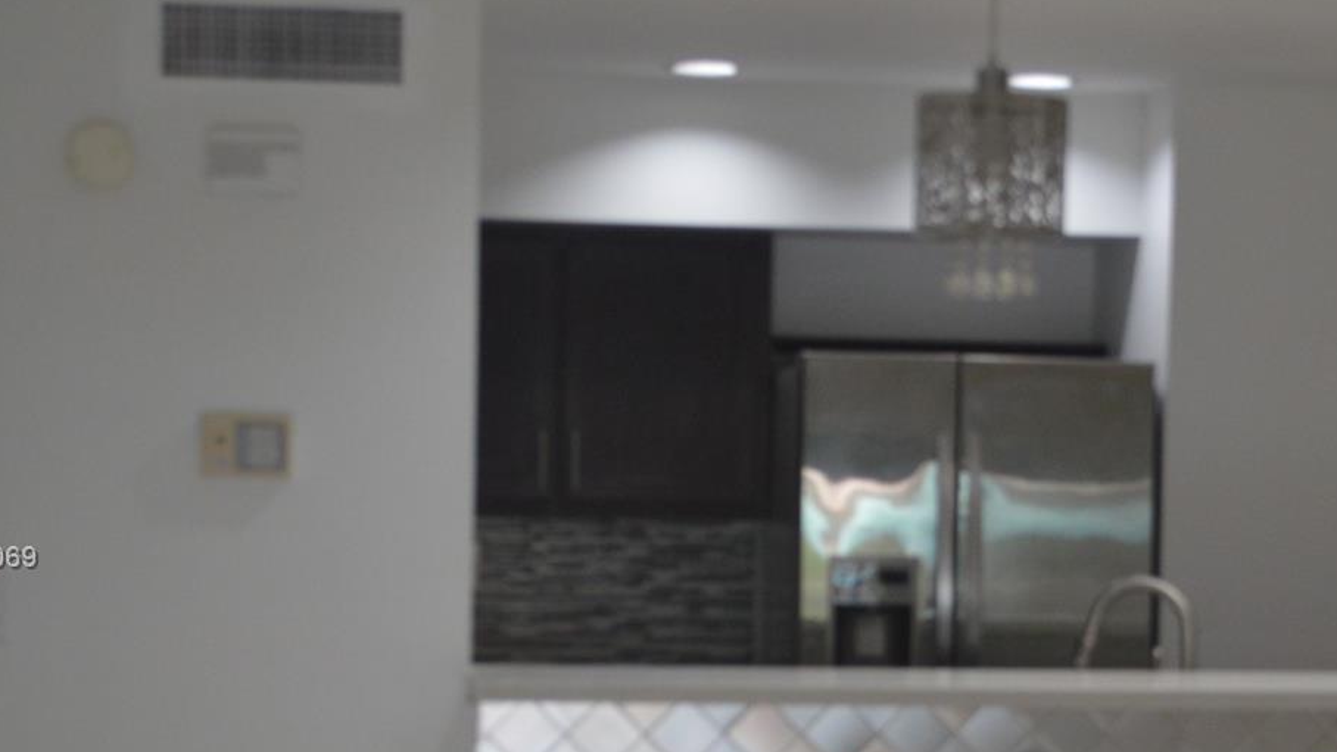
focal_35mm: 94
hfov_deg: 22.5
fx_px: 3333
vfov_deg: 12.8
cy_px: 560
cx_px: 982
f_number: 5
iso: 800
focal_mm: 34
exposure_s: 1/50
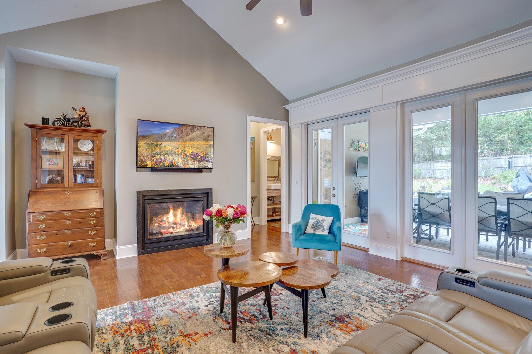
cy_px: 177
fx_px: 251
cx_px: 266
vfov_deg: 70.4
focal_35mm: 17
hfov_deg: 93.3
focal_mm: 17
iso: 100
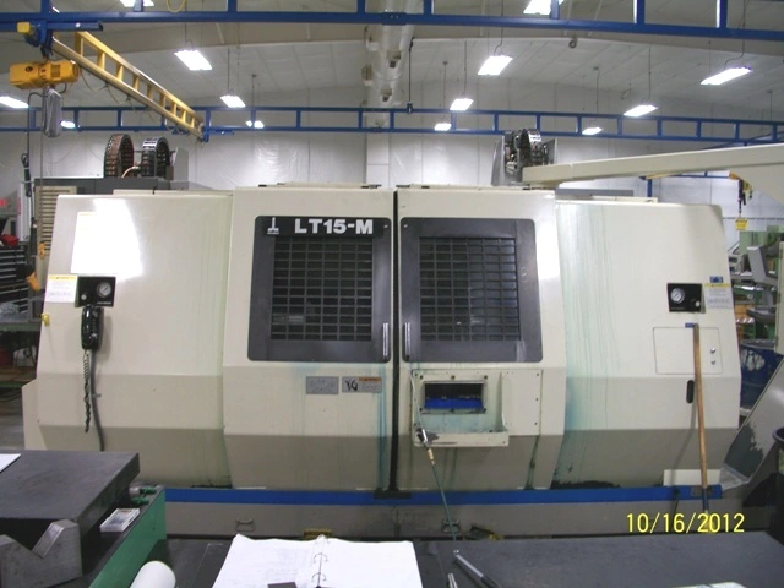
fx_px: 793
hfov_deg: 52.6
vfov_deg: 40.7
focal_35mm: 35
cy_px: 294
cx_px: 392
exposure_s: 1/30
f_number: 3.1
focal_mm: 6.3
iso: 117
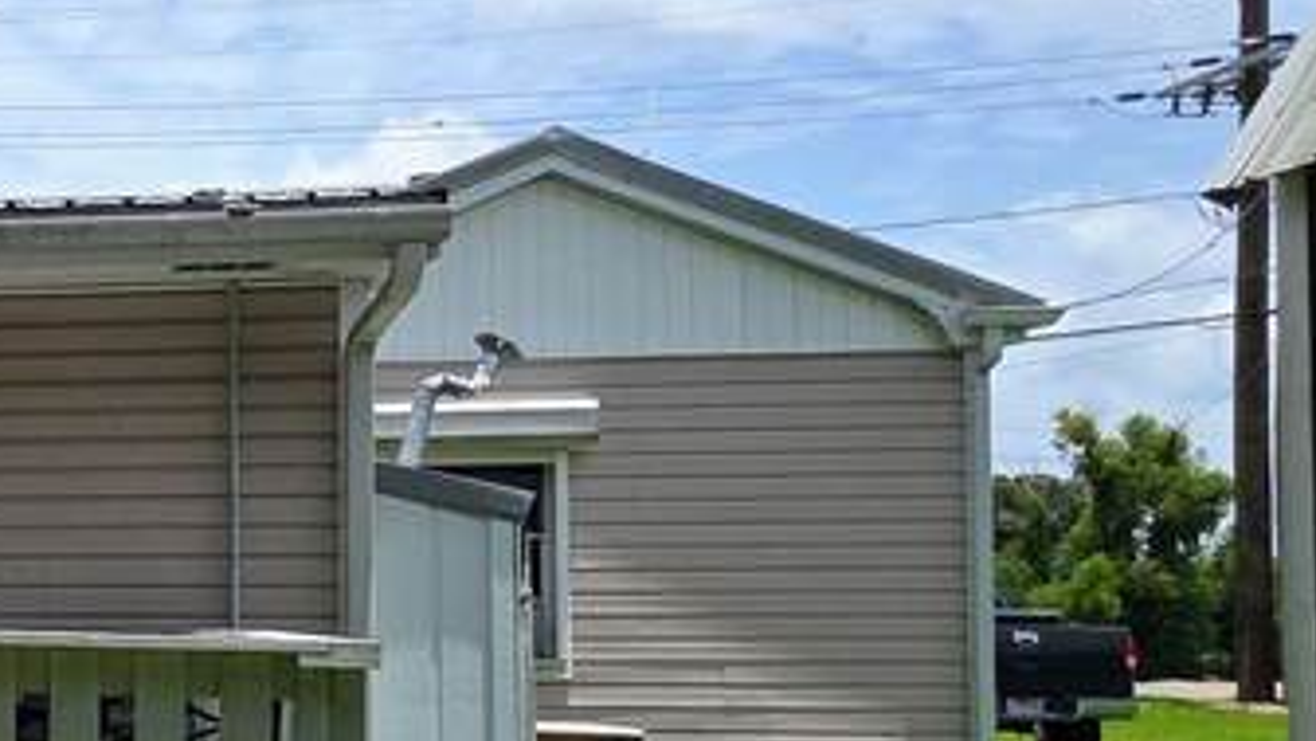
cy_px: 557
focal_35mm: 54
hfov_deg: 28.7
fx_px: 1884
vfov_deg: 22.0
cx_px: -529
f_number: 1.9
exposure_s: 1/3160
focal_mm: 2.2
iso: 40
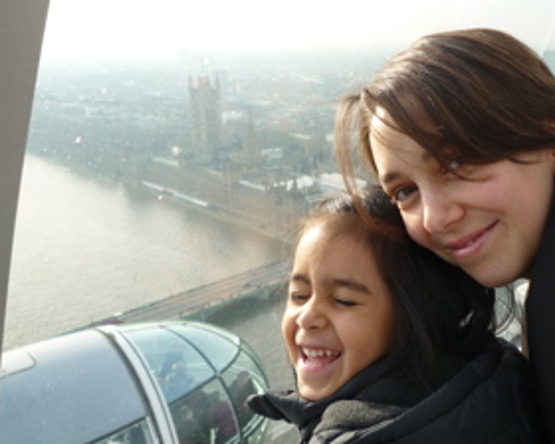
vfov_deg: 40.0
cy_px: 186
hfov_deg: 48.1
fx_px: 608
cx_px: 378
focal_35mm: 37
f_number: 2.8
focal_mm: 4.4
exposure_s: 1/320
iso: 100
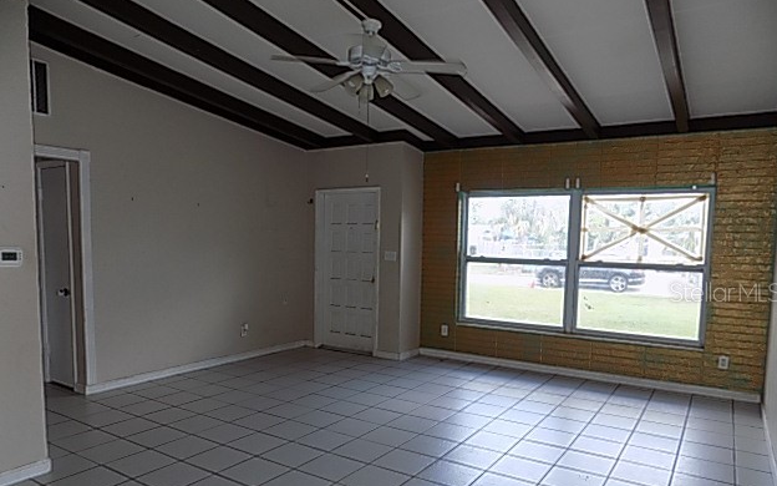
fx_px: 529
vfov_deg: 49.0
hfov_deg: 72.5
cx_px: 388
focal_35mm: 25
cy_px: 292
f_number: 3.1
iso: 80
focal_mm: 4
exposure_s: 1/40
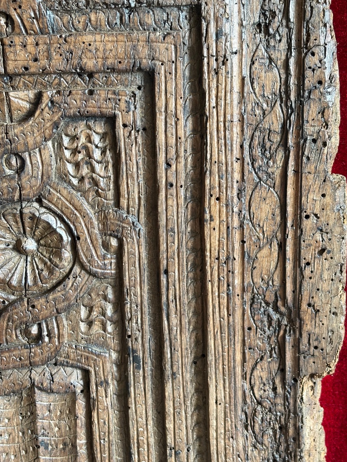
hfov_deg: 24.8
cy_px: 226
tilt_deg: -28.7
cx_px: 180
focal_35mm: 59
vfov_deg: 32.7
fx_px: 789
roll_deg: -0.4
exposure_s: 1/56
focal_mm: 5.96
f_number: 1.6
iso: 160
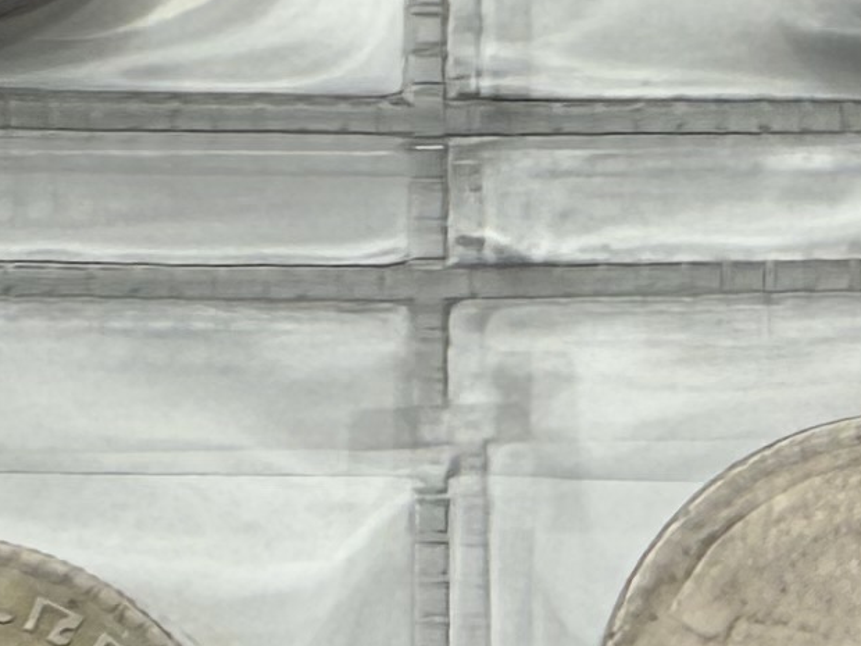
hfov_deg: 12.5
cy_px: 1060
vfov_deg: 9.2
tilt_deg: -78.7
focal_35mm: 156
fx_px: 3880
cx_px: 815
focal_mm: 2.22
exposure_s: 1/220
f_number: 2.2
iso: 40
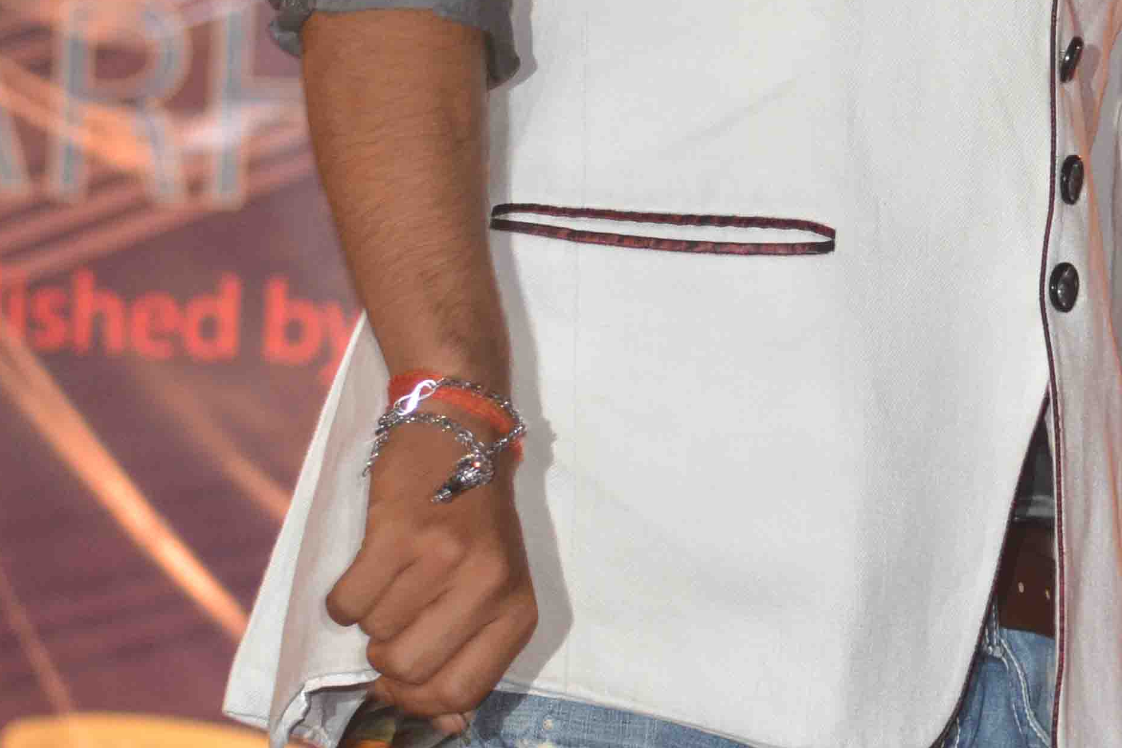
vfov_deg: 4.1
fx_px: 10471
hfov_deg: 6.1
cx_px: 1184
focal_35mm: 336
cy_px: -266
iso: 800
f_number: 4.5
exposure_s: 1/200
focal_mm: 70
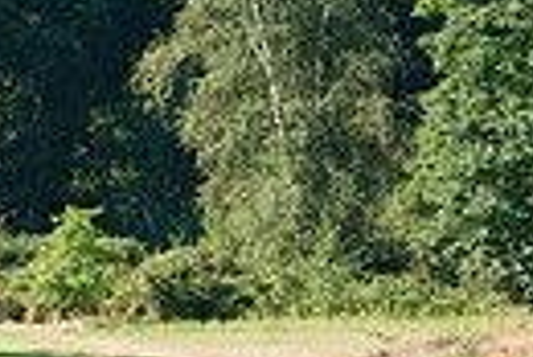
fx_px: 7248
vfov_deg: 2.8
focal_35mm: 489
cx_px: -627
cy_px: 29
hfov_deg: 4.1
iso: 1000
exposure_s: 1/1600
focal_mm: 110
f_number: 8
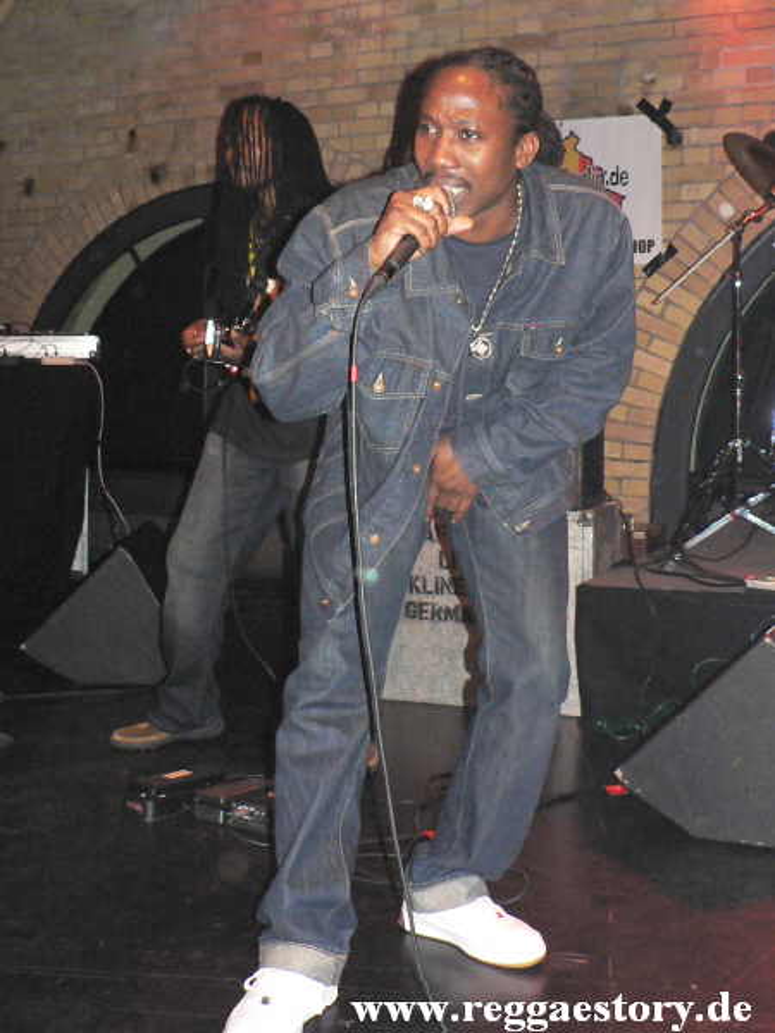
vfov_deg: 52.6
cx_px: 388
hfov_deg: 40.7
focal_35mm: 35
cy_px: 516
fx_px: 1045
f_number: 2.8
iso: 400
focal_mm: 6
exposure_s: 1/60
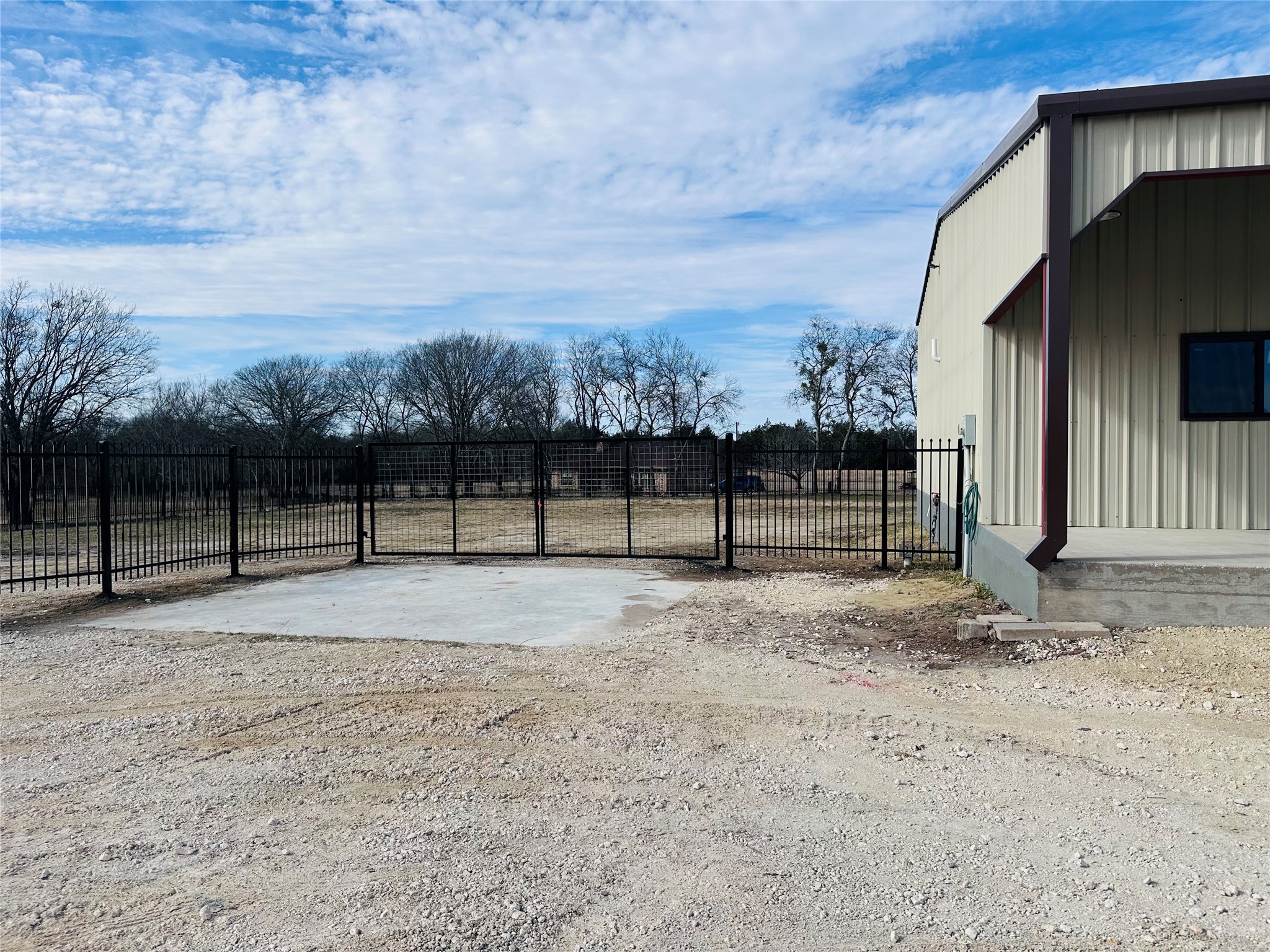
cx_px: 635
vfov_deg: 56.8
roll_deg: -0.7
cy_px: 476
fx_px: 881
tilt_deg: -0.8
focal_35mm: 24
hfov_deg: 71.6
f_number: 1.78
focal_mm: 6.86
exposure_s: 1/7576
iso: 80
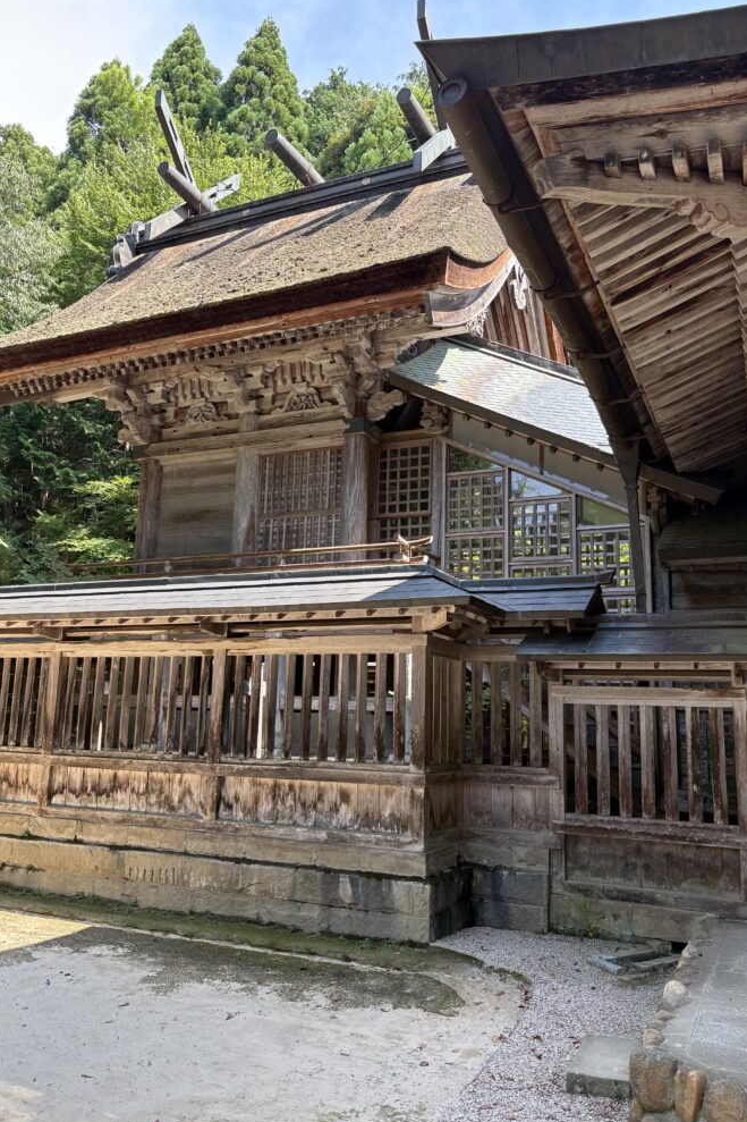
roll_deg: -1.9
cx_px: 364
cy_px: 557
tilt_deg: +9.4
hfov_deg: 46.4
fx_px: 872
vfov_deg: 65.5
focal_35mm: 28
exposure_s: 1/236
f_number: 1.6
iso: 40
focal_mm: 5.96
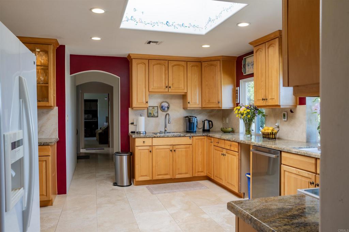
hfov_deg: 63.7
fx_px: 281
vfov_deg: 45.0
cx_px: 174
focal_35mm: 29
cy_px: 116
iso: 200
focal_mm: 29
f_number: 10
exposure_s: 1/10
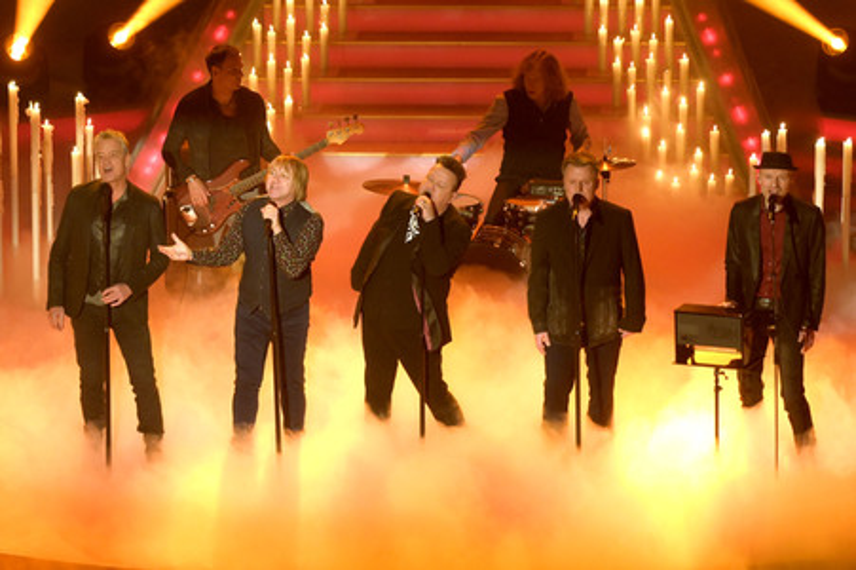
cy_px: 285
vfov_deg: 6.2
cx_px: 428
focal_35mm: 220
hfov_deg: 9.4
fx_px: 5227
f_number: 5.6
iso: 10000
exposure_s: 1/250
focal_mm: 220
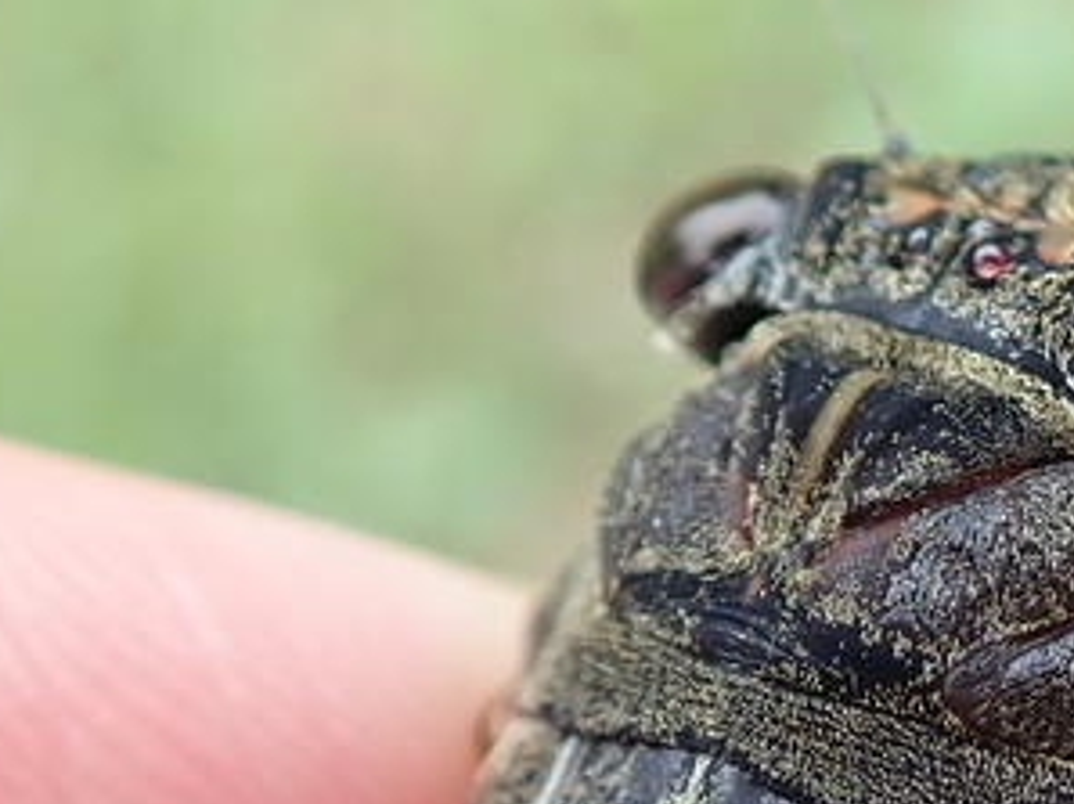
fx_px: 3751
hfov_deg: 16.0
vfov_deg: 12.2
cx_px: 1070
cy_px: 638
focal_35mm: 121
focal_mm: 5.5
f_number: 2.3
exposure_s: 1/125
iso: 125
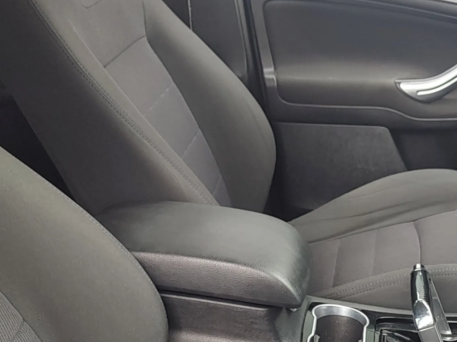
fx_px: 845
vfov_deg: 21.9
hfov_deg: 29.9
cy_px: 355
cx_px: 331
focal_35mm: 64
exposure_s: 1/50
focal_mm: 5.56
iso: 143
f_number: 1.8
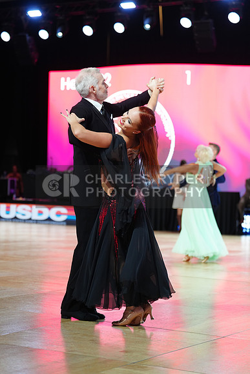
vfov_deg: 24.5
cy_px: 187
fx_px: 864
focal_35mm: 83
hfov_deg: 16.5
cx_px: 125
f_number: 2.8
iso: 800
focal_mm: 83
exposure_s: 1/400
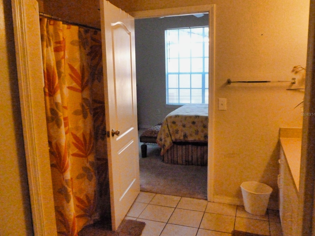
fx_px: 264
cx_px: 157
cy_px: 114
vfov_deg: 48.2
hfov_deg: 61.7
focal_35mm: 29
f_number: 3.3
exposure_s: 1/100
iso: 1600
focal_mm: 5
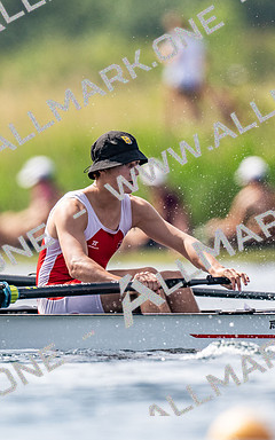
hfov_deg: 0.9
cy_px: 220
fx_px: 16608
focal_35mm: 1385
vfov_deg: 1.5
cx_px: 21
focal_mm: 600
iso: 200
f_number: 4
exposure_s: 1/2500
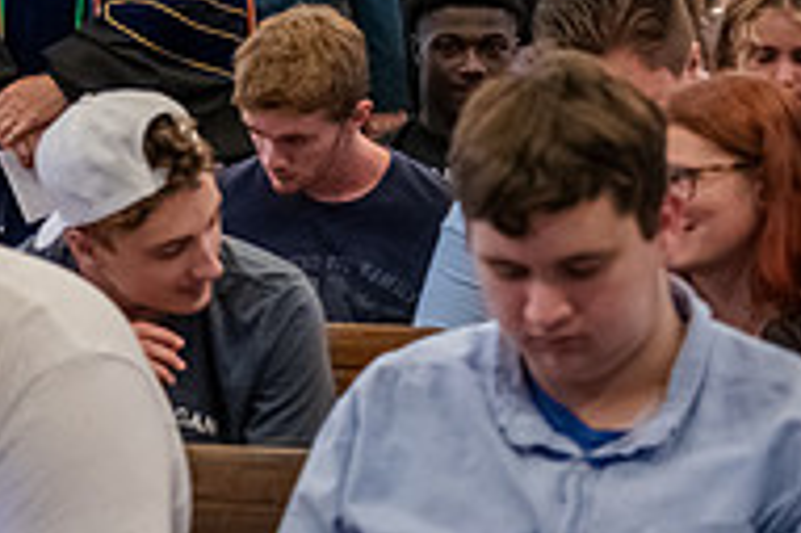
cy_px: 6
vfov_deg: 8.6
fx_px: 3512
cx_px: -398
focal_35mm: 158
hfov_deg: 12.4
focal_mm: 52
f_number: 3.2
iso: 5000
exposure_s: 1/160
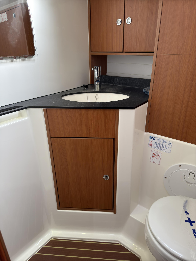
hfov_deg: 56.8
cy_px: 130
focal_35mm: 24
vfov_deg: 71.6
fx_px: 181
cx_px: 98
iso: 100
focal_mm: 6.8
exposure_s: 1/60
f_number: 1.8
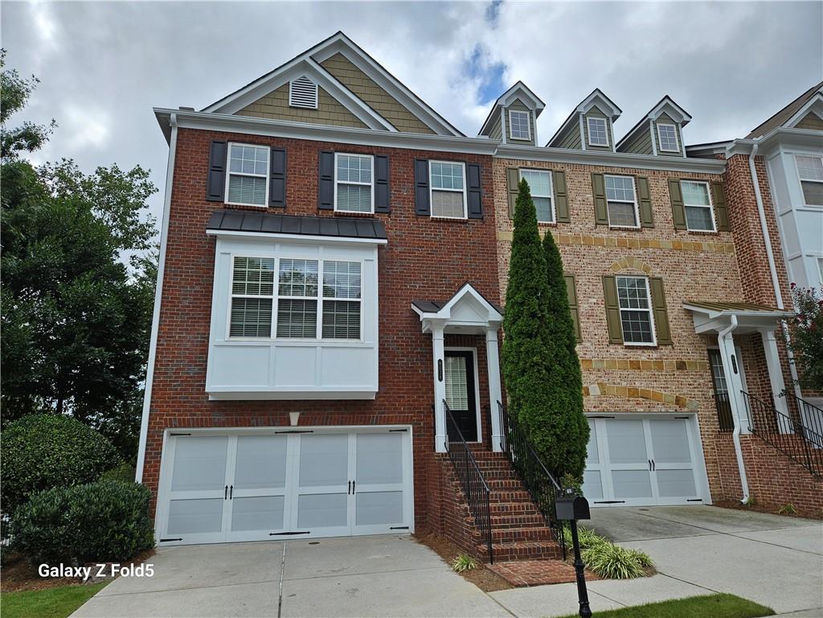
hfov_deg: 73.9
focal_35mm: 23
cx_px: 412
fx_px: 547
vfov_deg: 58.9
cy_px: 309
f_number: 1.8
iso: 25
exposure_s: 1/1376
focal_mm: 5.4
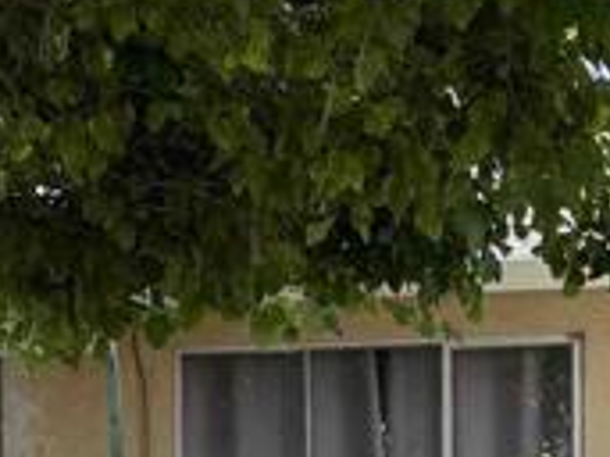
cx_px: -121
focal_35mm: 144
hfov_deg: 13.3
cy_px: 693
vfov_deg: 10.0
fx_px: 2536
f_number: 1.78
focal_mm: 6.76
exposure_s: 1/898
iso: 100
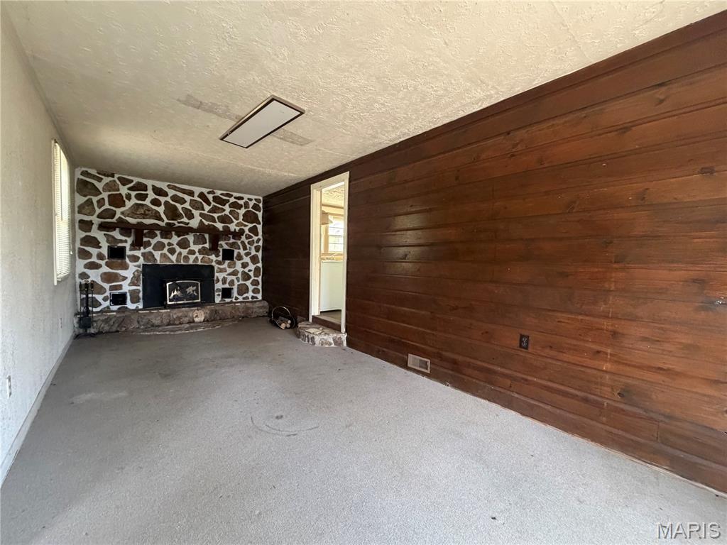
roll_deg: -1.1
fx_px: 294
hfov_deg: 102.1
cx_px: 364
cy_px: 272
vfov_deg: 85.7
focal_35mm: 14
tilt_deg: -2.9
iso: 500
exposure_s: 1/60
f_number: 2.2
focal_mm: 2.22
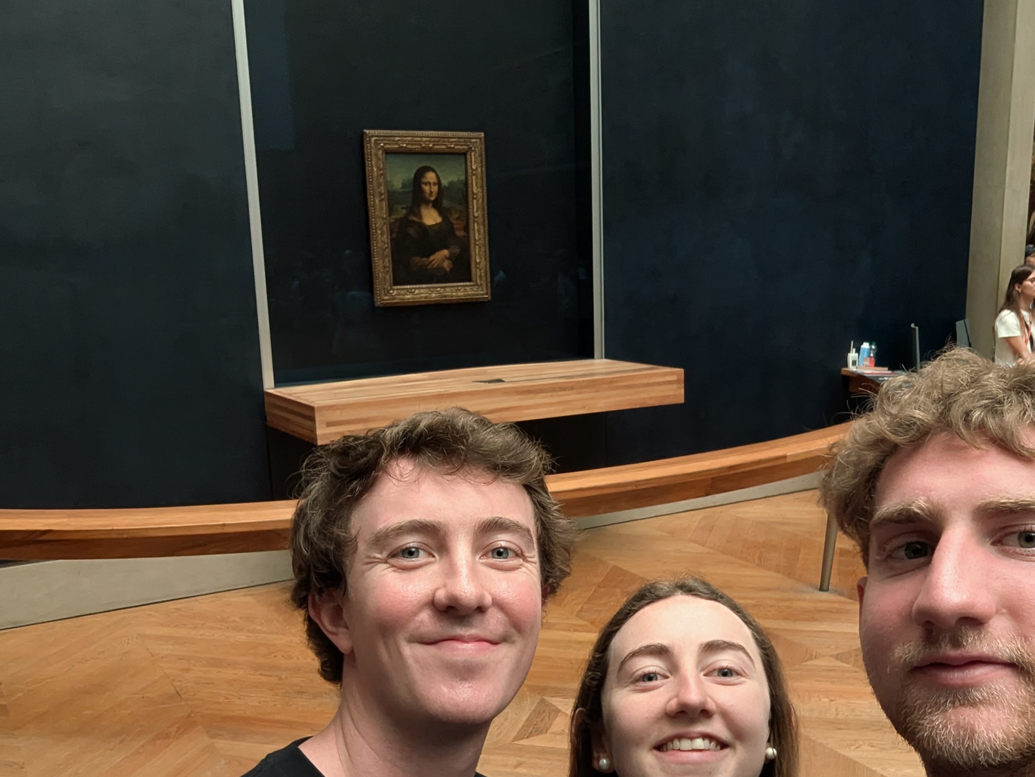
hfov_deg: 50.1
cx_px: 522
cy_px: 501
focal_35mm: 37
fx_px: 1106
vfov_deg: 38.3
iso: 221
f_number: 2.2
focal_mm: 2.74
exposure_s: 1/120
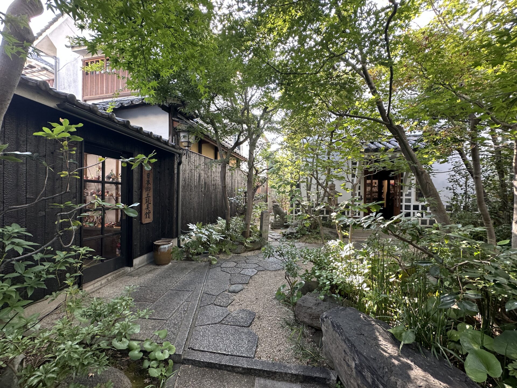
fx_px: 209
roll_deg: -0.7
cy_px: 194
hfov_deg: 102.1
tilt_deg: +0.5
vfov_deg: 85.7
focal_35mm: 14
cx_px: 258
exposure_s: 1/99
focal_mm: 2.22
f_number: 2.2
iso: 64
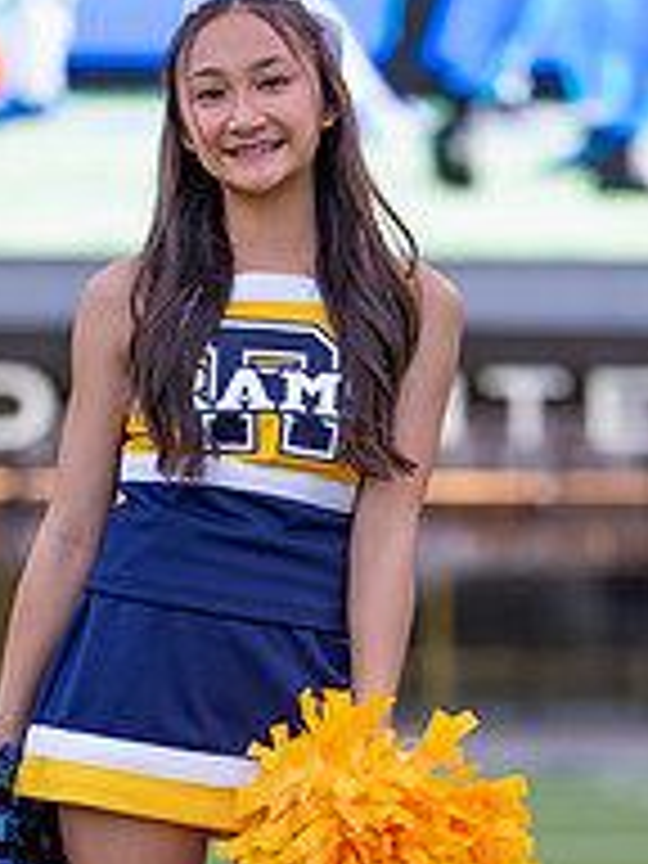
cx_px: 361
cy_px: 629
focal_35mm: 171
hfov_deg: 8.7
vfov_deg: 11.5
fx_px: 4268
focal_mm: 50
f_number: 1.2
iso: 160
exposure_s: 1/320
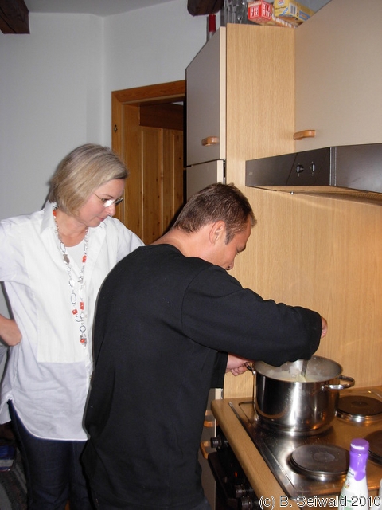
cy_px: 255
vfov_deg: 49.0
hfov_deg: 37.7
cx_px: 191
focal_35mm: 38
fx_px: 559
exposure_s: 1/47.9
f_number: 2.9
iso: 118
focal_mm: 6.3
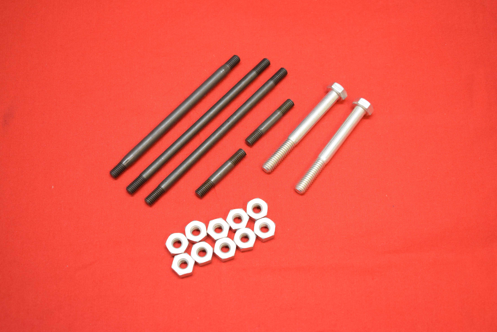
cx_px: 245
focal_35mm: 58
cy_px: 166
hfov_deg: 34.5
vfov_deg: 23.4
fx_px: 801
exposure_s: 1/60
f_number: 5
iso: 1250
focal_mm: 38
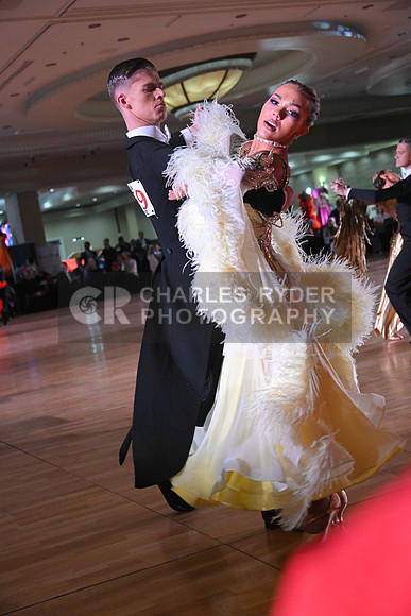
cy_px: 308
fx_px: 941
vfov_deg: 36.2
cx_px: 206
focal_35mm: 55
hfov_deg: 24.6
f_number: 5
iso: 4000
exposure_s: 1/400
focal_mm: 55
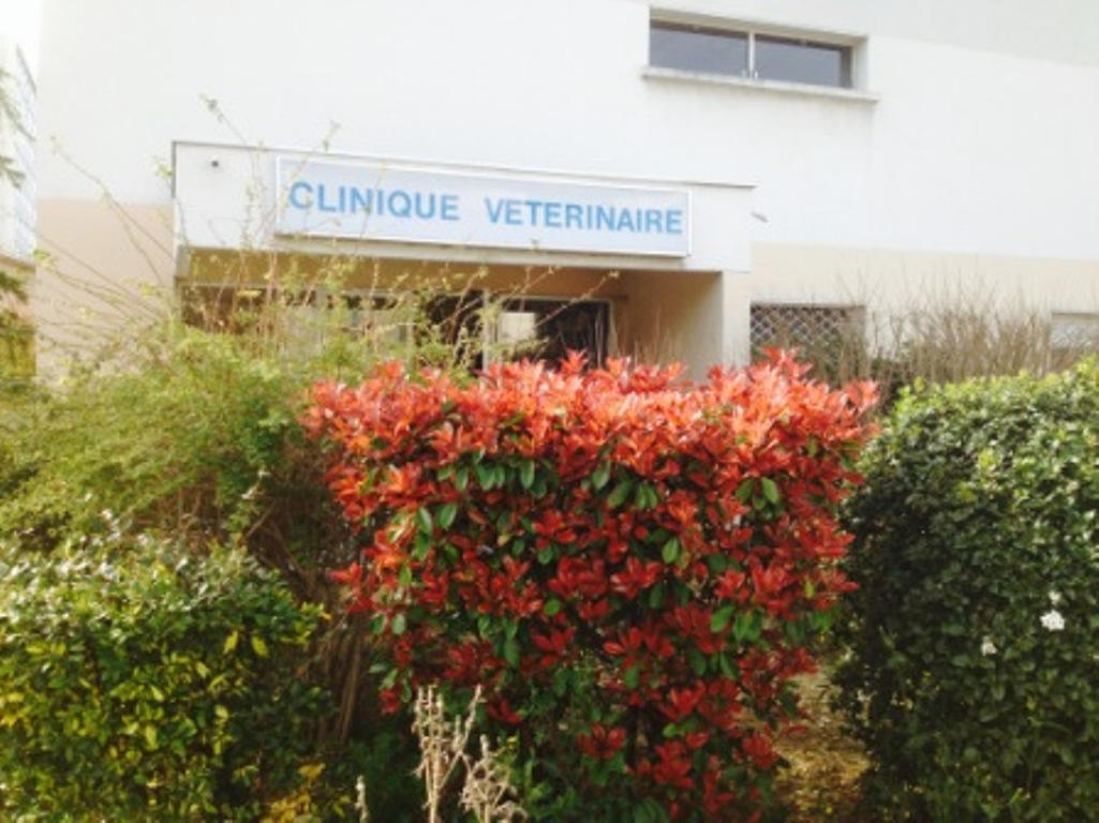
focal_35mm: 35
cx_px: 550
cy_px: 412
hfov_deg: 52.6
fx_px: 1111
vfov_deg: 40.7
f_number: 2.4
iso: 50
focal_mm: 4.28
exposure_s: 1/488
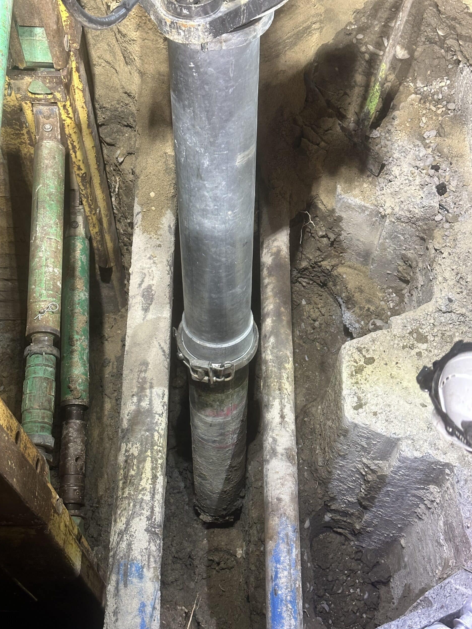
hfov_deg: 29.7
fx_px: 891
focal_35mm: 49
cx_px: 238
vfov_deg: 38.9
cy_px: 309
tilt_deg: -59.2
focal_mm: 6.86
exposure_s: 1/33
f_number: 1.78
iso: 250
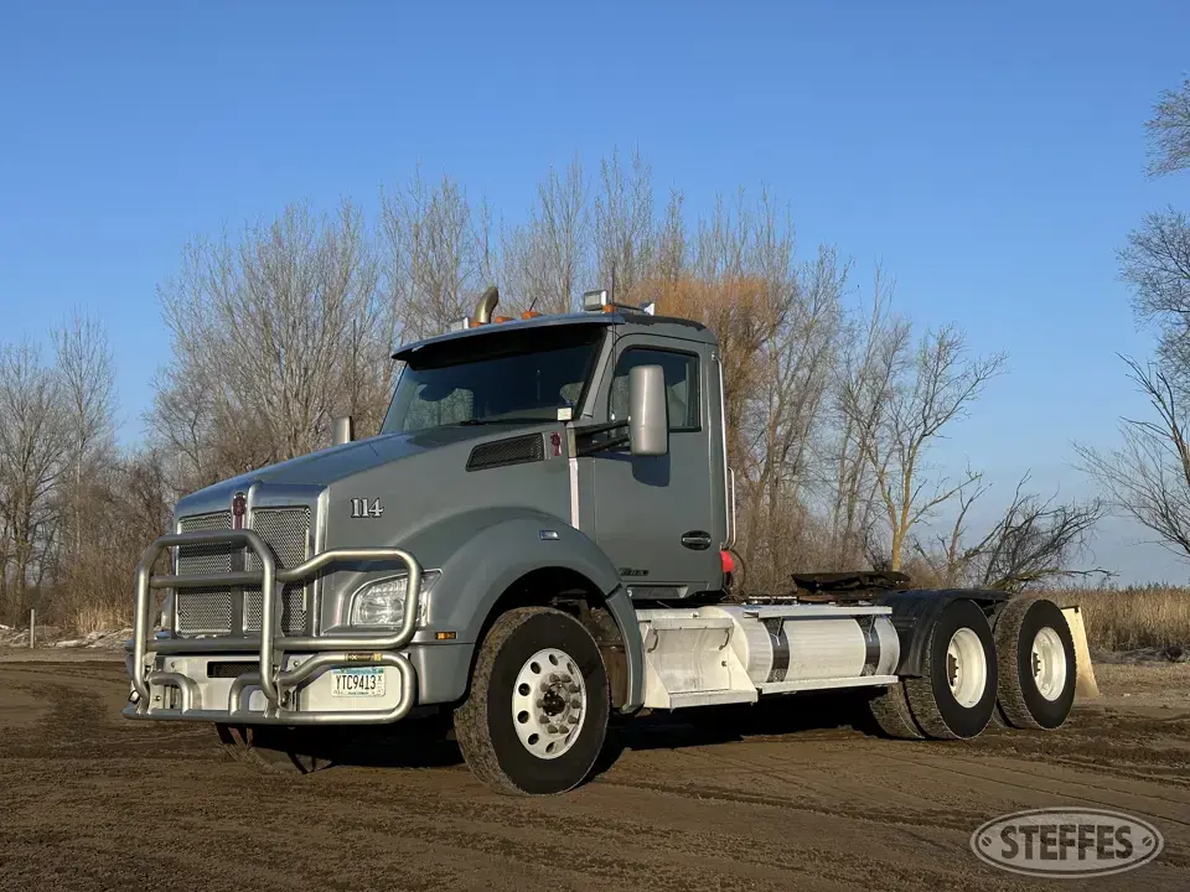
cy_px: 446
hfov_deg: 39.7
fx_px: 1650
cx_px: 595
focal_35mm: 48
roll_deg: +1.3
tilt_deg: +5.3
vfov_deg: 30.3
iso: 64
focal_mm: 6.86
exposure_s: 1/3257
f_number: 1.78
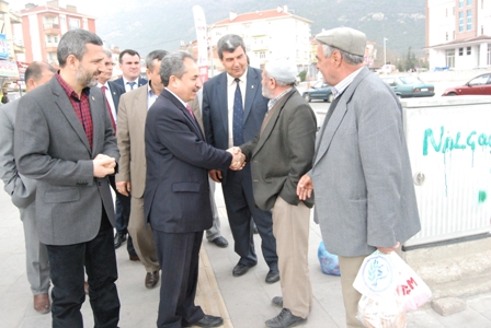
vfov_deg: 43.7
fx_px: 410
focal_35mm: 30
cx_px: 246
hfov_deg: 61.9
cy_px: 164
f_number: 7.1
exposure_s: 1/200
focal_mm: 20
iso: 1600
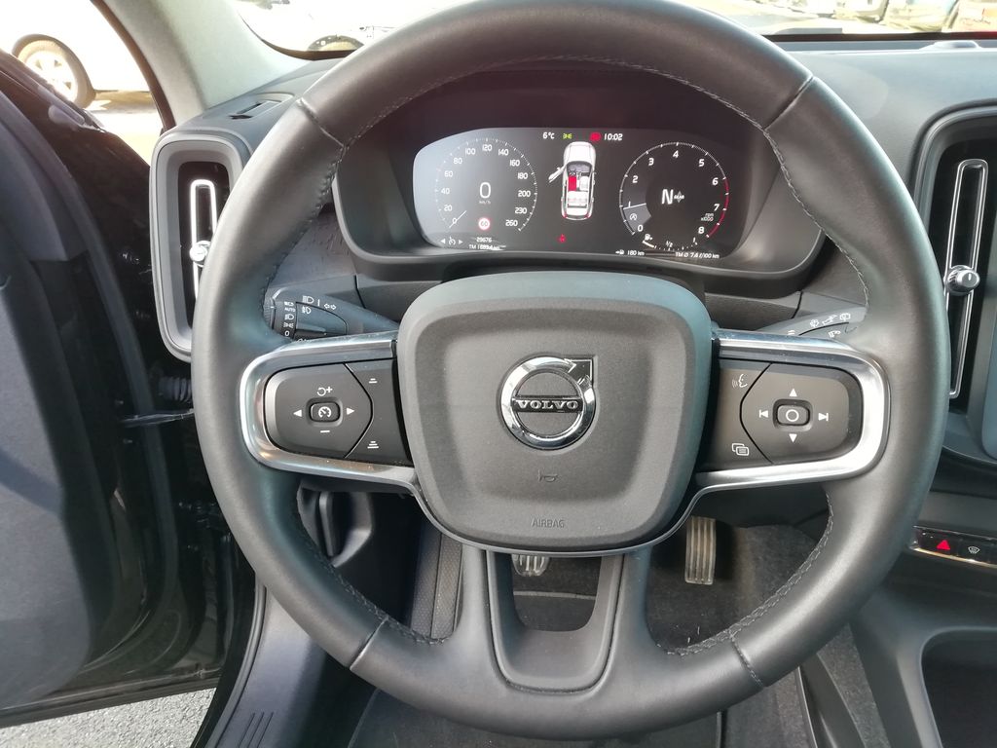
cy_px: 374
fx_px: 749
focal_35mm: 26
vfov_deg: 53.1
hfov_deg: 67.3
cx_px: 498
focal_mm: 3.21
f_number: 2.2
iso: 80
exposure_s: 1/33.3
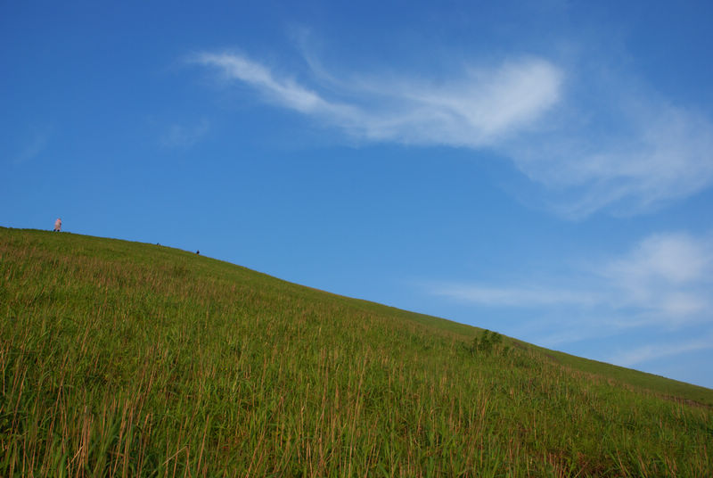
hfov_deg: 67.3
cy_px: 239
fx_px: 536
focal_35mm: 27
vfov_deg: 48.1
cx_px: 356
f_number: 8
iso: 160
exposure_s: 1/200
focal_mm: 18
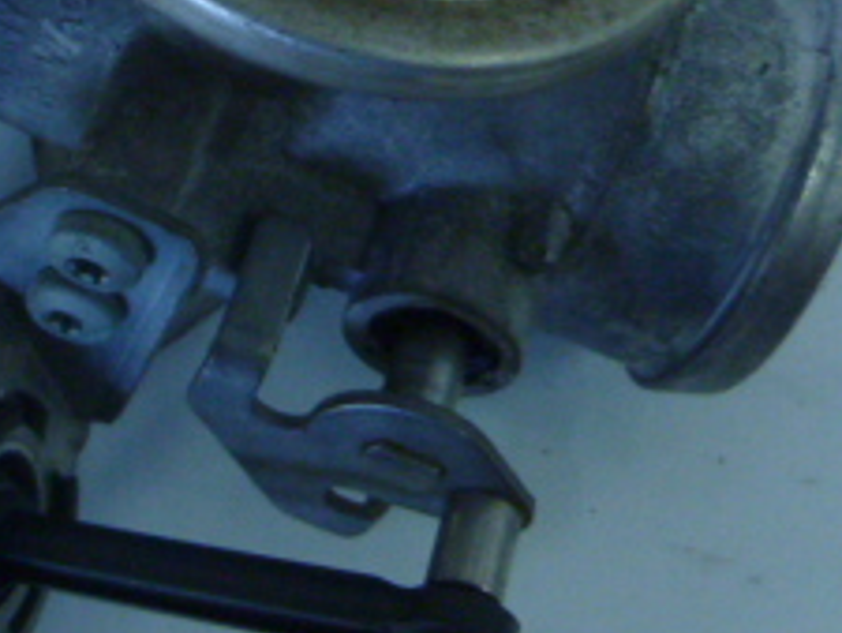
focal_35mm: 71
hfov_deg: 27.2
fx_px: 1728
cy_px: 45
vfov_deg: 20.3
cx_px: 277
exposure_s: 1/40
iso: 400
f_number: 3.1
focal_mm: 4.5
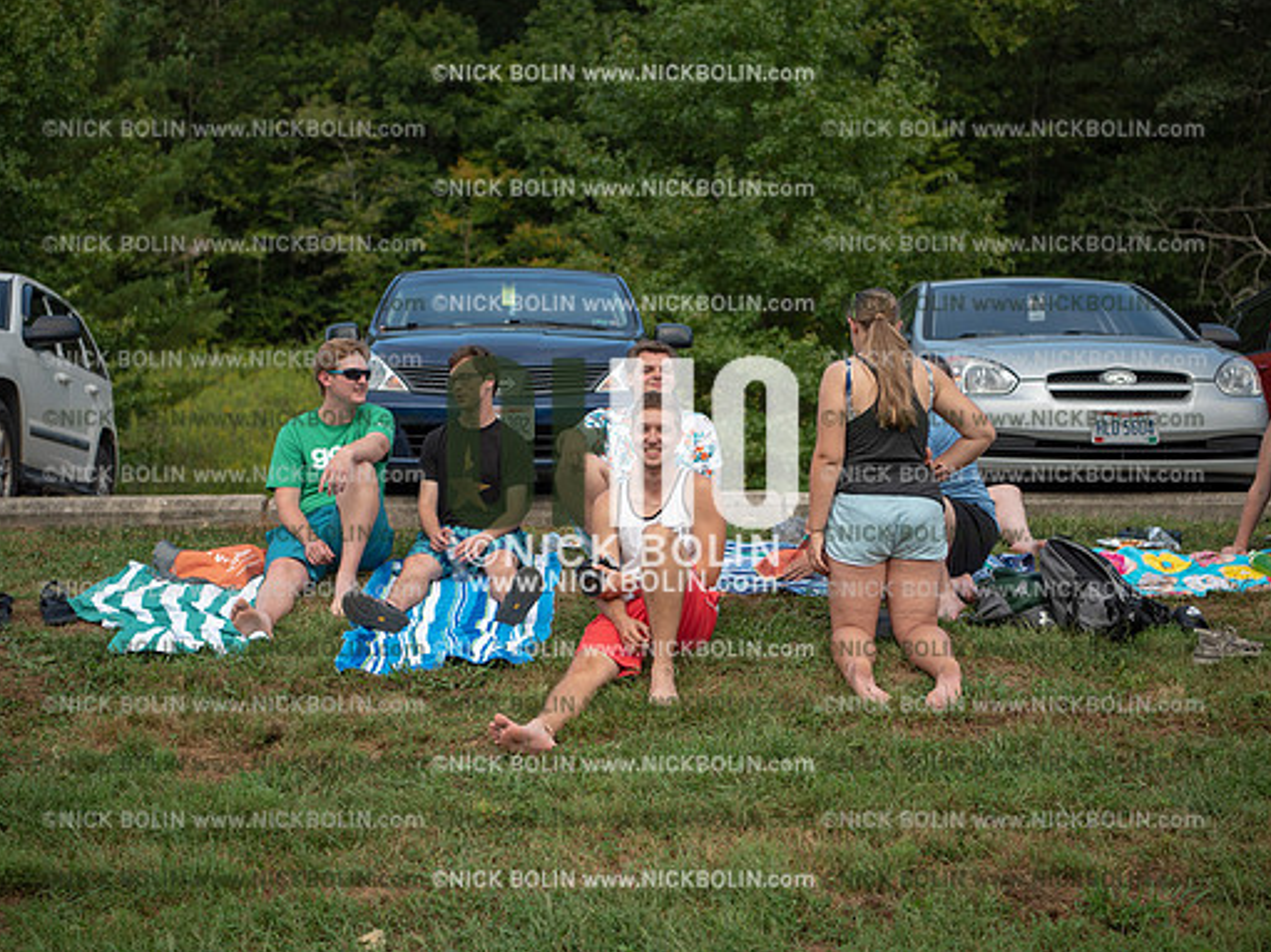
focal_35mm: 60
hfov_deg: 32.2
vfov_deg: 24.4
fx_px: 2203
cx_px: 622
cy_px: 476
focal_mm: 55
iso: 160
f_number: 3.2
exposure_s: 1/1000
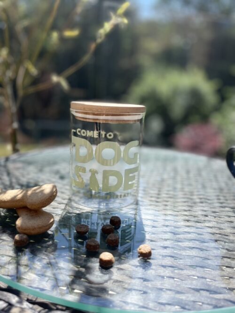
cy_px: 156
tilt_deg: -14.7
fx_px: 235
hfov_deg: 53.1
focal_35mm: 26
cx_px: 118
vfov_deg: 67.3
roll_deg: -2.9
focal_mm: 4.2
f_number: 1.6
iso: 50
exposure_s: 1/3401
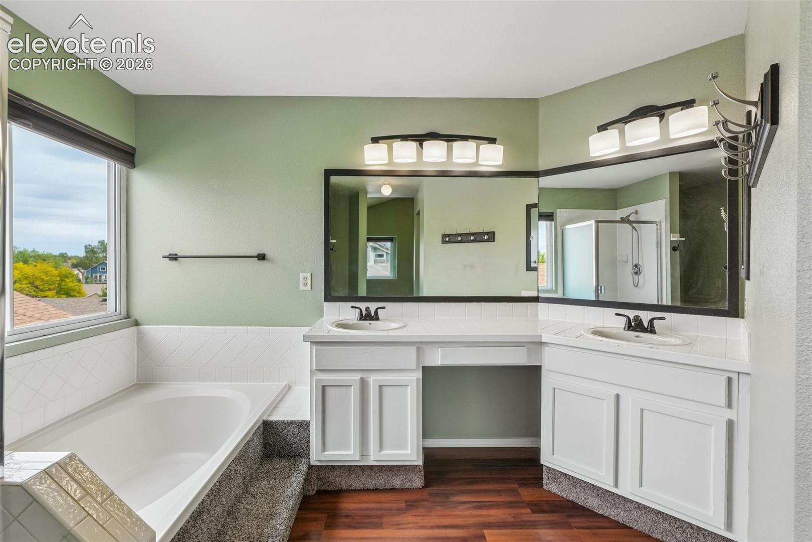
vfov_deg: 77.3
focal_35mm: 15
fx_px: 338
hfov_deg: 100.4
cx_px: 406
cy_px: 271
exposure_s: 1/80
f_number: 9
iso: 320
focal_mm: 10
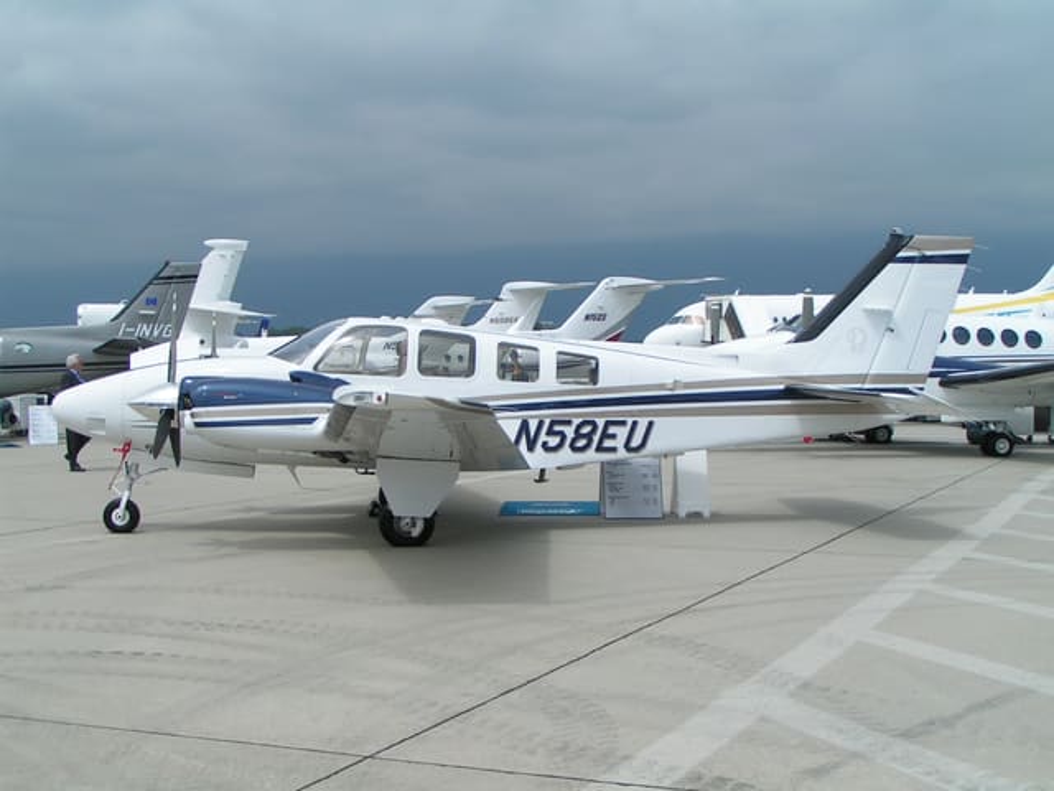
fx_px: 1492
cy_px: 396
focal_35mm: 49
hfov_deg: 38.9
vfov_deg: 29.7
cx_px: 527
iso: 50
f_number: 4.5
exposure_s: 1/1000
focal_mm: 7.6
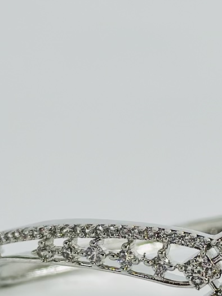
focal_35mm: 184
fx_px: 1575
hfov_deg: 8.0
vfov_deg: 10.7
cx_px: 236
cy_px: 211
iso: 80
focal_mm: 6.86
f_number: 1.78
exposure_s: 1/1376
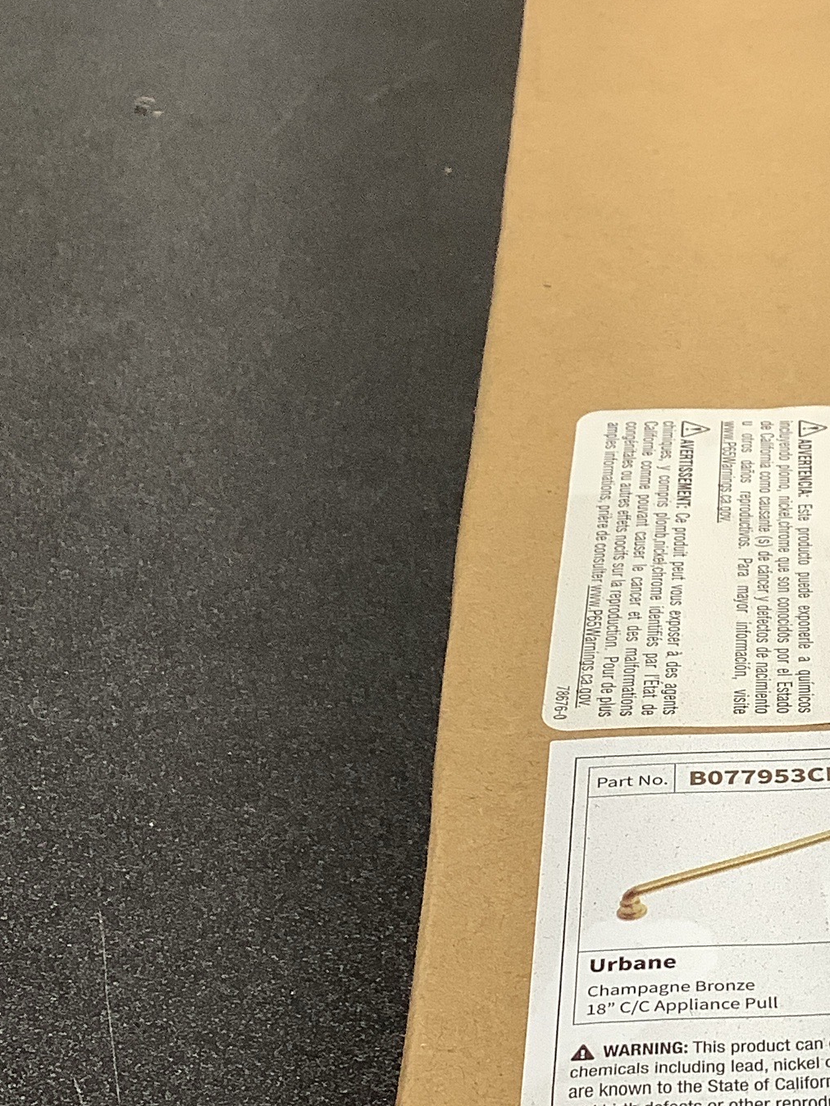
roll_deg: -0.9
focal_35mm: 75
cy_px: 920
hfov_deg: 19.4
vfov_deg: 25.4
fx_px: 2397
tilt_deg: -42.4
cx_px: 714
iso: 50
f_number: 2.4
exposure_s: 1/50
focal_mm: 3.3
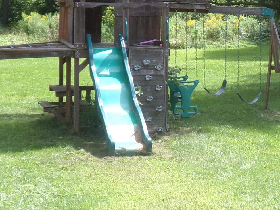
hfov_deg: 16.6
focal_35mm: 114
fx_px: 922
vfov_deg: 12.8
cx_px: 335
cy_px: -17
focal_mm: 6.6
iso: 100
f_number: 4
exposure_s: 1/300
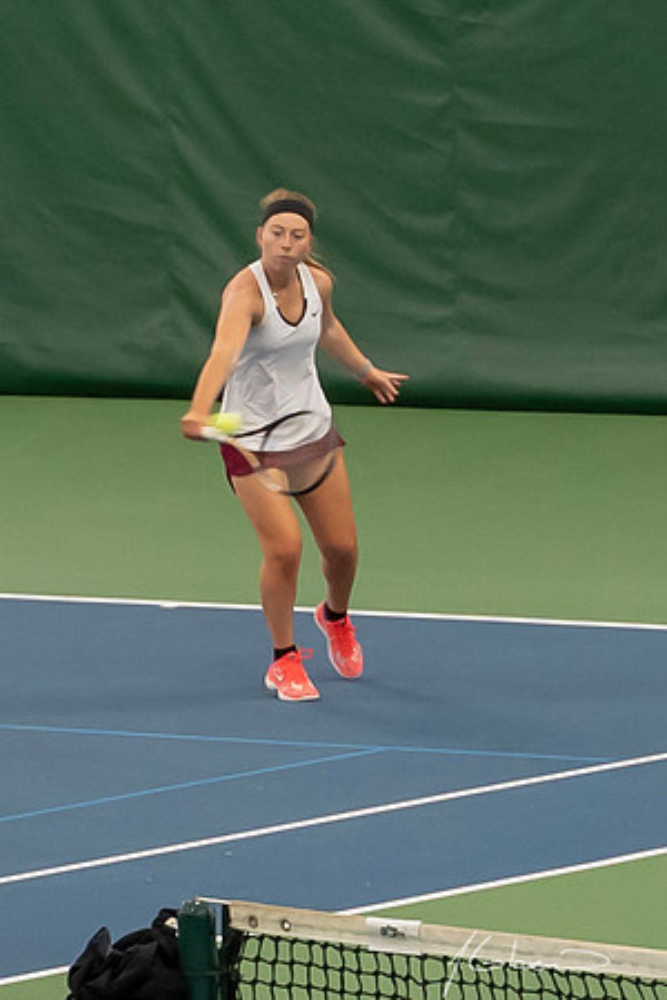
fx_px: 12724
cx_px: 256
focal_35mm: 458
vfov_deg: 4.5
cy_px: 299
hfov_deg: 3.0
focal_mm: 75
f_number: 4.5
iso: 1600
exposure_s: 1/250
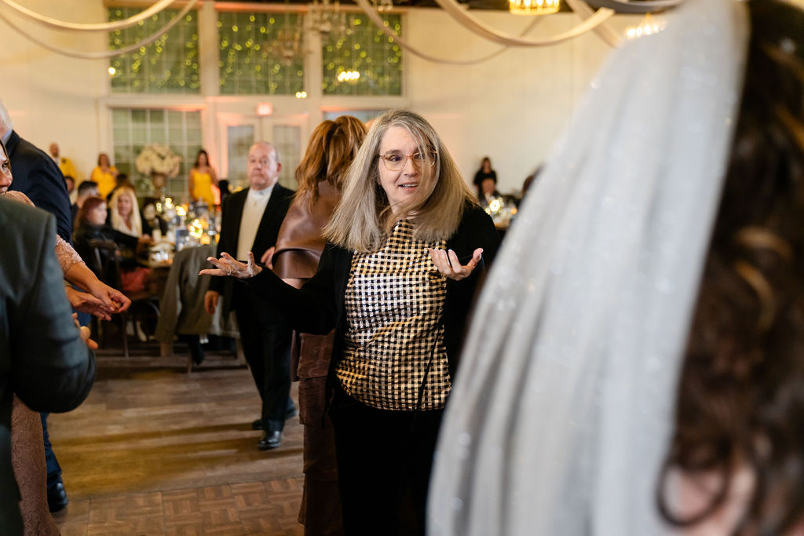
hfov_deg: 47.4
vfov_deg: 32.6
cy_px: 268
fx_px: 916
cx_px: 402
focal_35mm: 41
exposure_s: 1/160
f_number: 2.8
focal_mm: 41
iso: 1250
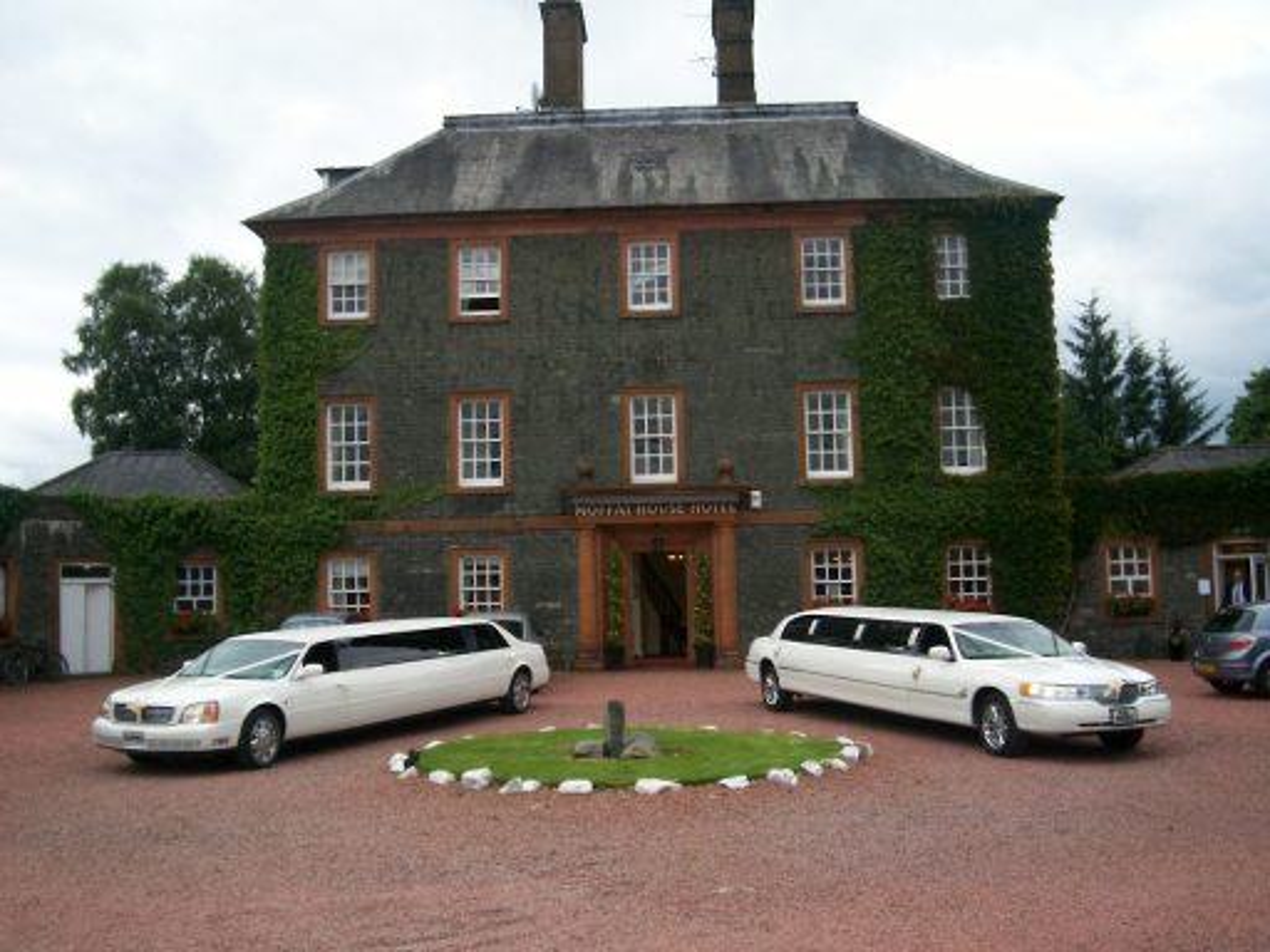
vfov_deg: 39.7
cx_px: 635
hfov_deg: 51.4
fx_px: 1321
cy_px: 476
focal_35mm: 36
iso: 100
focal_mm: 5.9
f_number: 4.5
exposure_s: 1/242
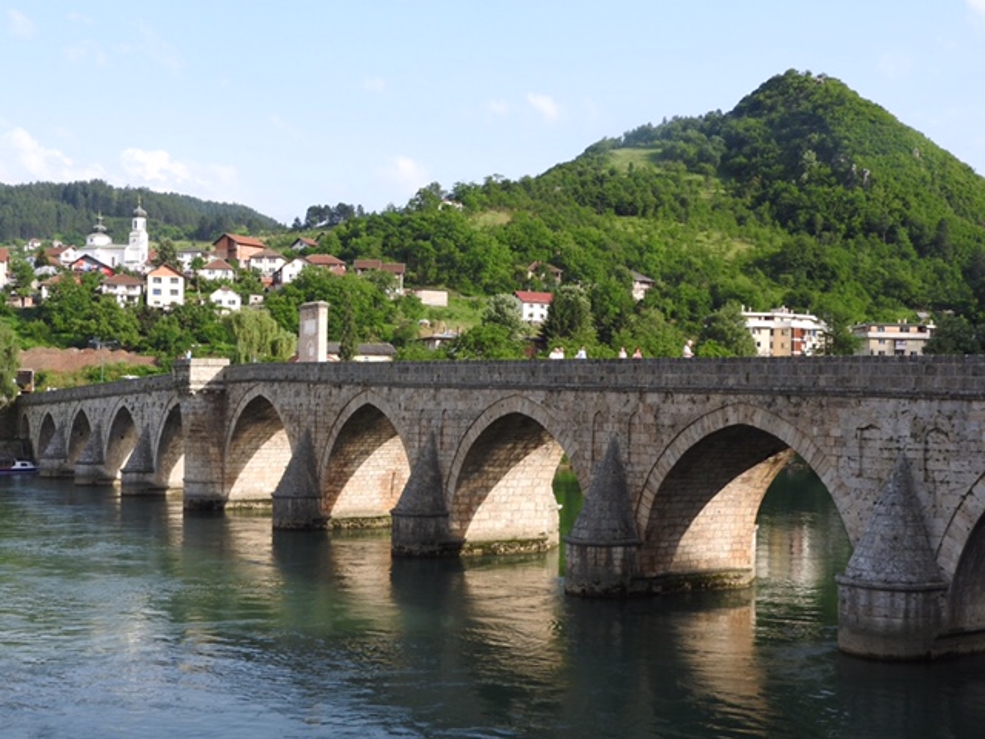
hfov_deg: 42.1
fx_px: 1280
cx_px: 492
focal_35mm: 45
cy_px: 370
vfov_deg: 32.2
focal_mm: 8.1
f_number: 4
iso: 100
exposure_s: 1/500
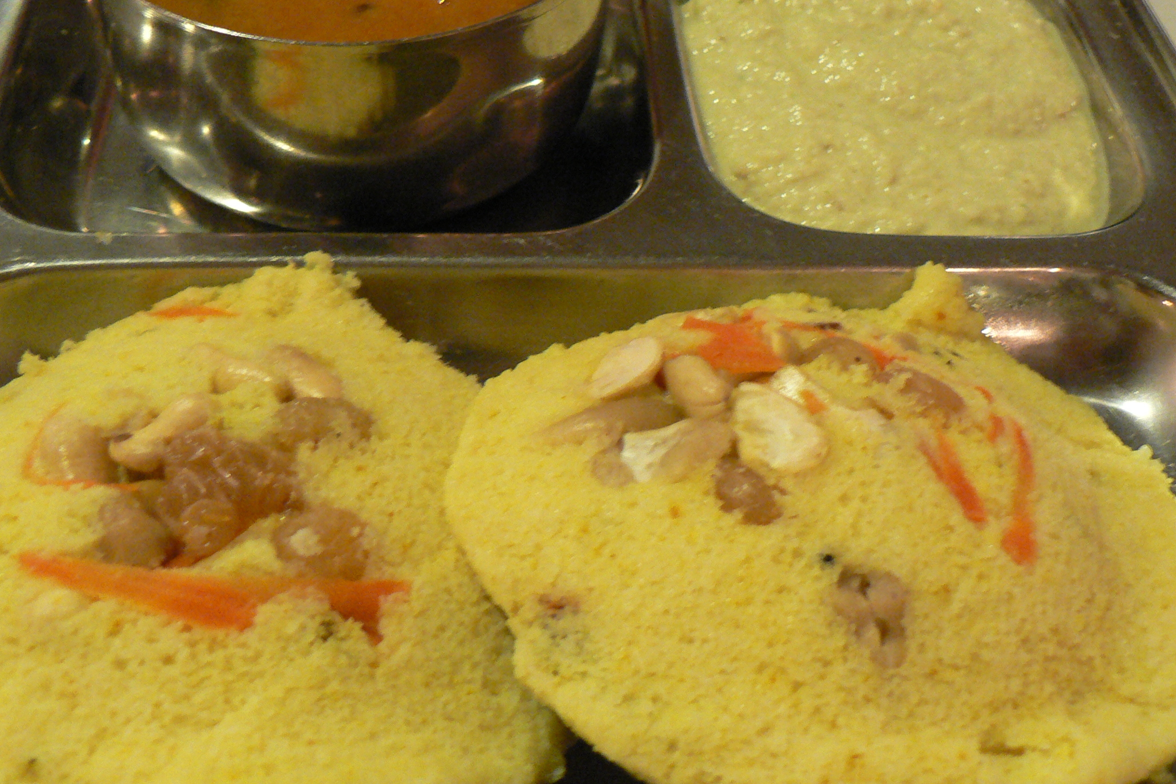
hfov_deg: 44.5
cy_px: 308
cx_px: 556
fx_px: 1437
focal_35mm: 44
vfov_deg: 30.4
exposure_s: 1/4
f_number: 2.8
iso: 200
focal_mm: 6
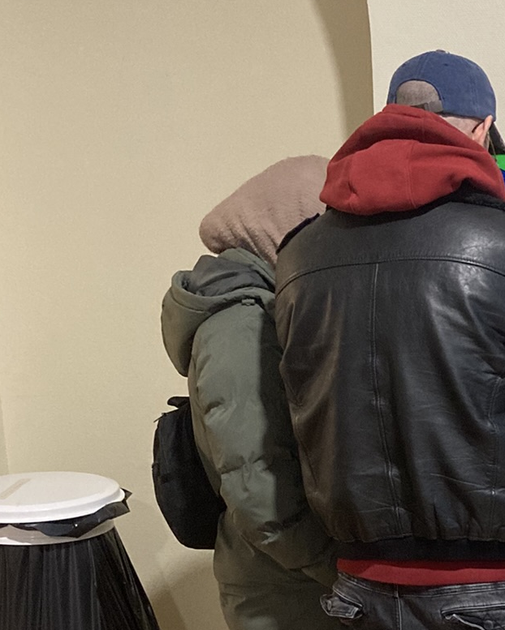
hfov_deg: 20.1
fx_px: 1345
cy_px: 588
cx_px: 593
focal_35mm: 72
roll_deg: -0.2
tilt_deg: -10.9
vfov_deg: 25.4
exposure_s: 1/30
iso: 400
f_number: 1.8
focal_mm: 3.99
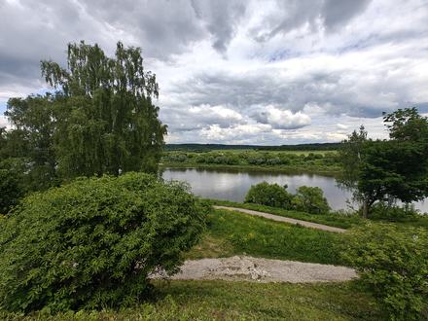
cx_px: 214
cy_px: 160
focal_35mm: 14
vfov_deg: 85.7
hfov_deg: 102.1
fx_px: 173
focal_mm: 2.62
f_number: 2.2
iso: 64
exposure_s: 1/1635
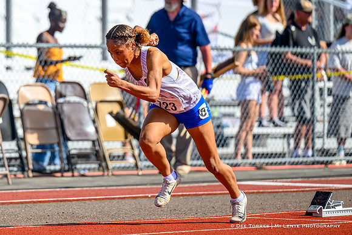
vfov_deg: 4.3
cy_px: 87
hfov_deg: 6.4
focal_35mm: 321
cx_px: 76
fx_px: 3140
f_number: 2.8
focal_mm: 200
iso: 72
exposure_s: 1/2000
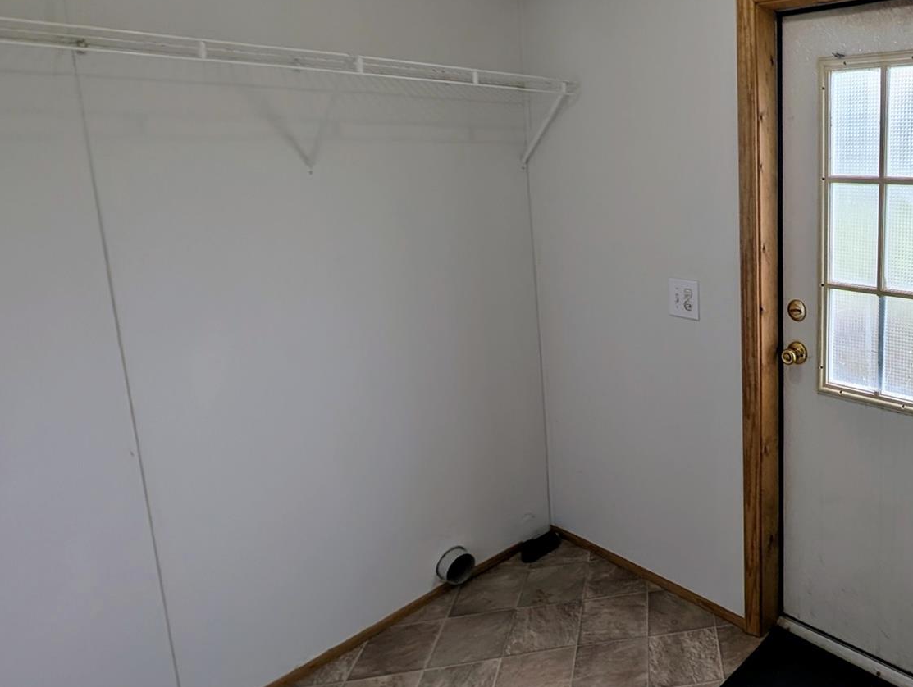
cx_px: 783
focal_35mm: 22
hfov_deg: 66.1
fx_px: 581
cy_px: 252
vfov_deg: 60.3
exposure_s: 1/177
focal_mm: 2.23
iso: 42
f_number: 1.95
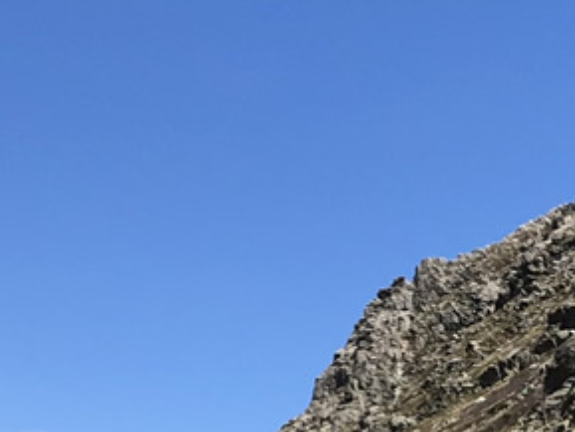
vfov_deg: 9.2
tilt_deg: -0.1
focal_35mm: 155
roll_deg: -0.4
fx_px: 2576
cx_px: 541
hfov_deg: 12.6
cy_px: 764
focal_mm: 4
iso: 20
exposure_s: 1/1845
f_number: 1.8
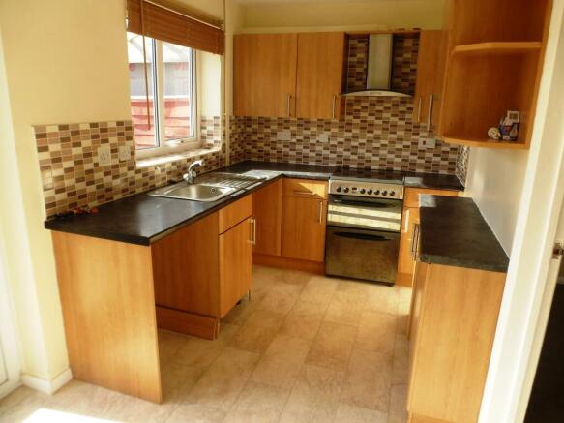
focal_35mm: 24
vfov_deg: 56.8
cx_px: 282
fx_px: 391
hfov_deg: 71.6
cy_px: 212
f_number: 3.5
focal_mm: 4.3
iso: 100
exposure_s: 1/125
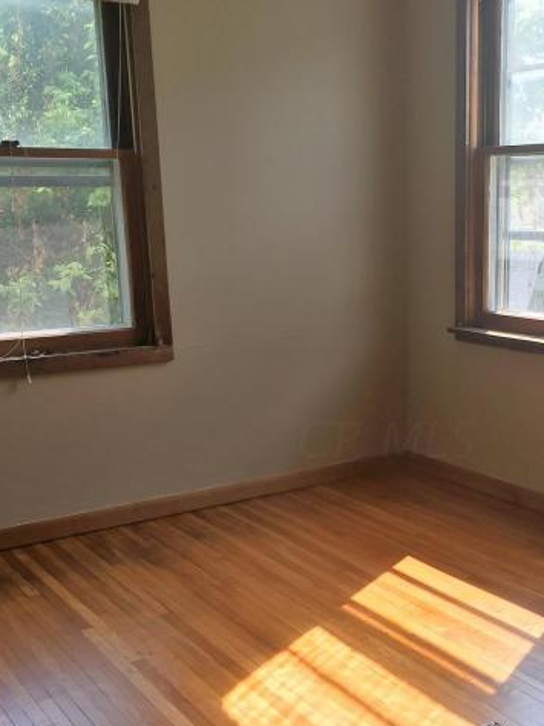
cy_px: 440
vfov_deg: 40.3
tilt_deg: -13.4
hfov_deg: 30.5
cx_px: 388
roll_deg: +1.3
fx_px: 986
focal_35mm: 47
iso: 32
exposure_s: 1/180
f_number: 2.2
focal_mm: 4.15
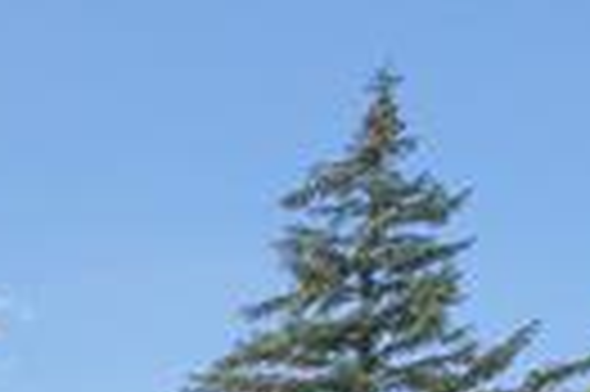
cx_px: -1432
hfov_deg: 9.8
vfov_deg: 9.0
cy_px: 1244
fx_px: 1915
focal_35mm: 117
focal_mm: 10
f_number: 8
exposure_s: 1/125
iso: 100
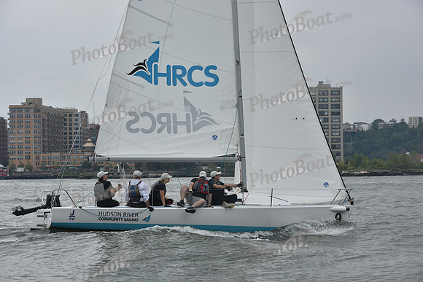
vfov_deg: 11.8
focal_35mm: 116
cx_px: 212
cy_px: 141
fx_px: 1363
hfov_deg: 17.6
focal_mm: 116
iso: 400
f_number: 9
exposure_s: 1/800
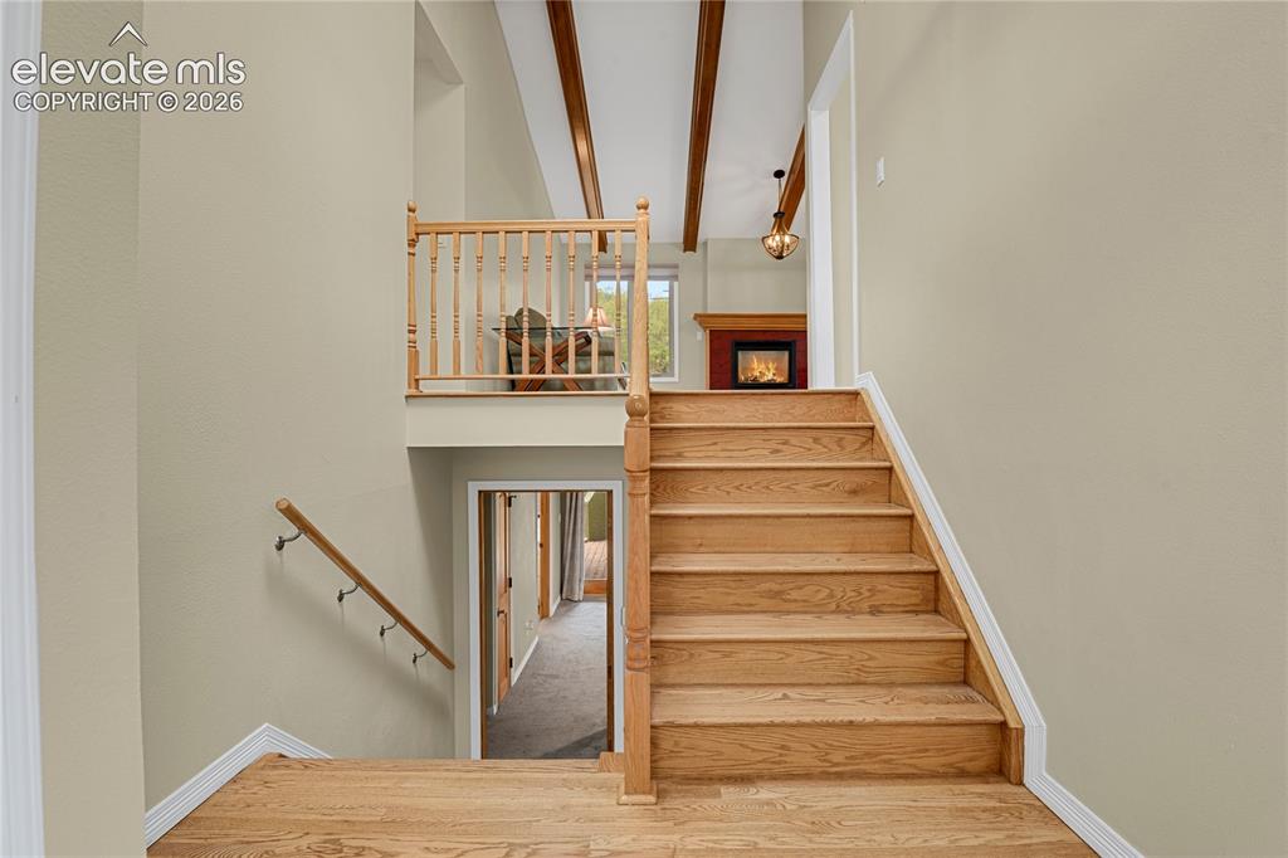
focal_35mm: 17
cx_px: 644
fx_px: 608
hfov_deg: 93.3
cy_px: 429
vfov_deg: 70.4
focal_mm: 17
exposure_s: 2.5
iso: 250
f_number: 8
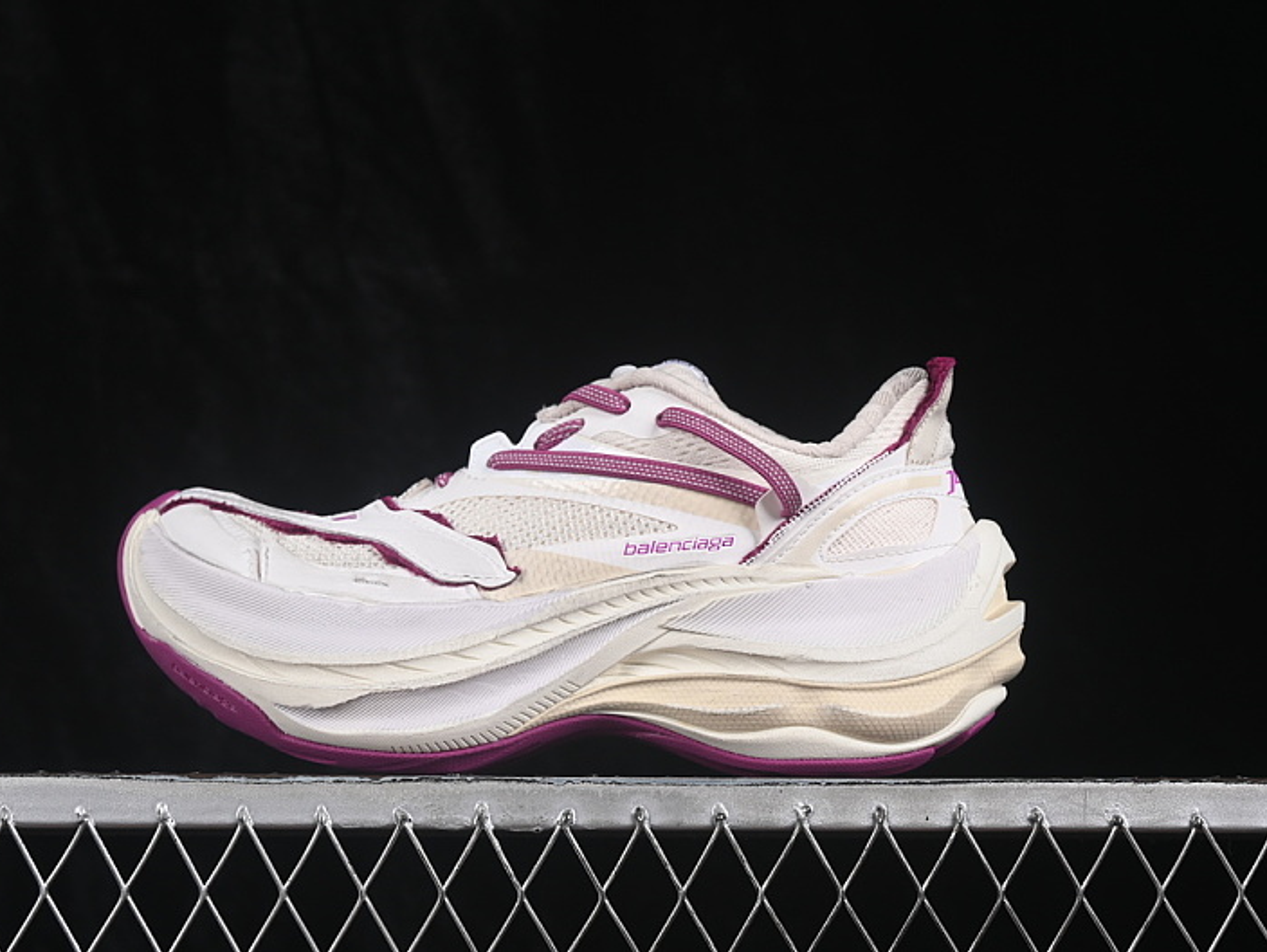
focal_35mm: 82
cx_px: 579
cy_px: 477
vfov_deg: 18.0
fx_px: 3003
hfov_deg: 23.8
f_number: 8
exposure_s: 1/80
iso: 160
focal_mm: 50
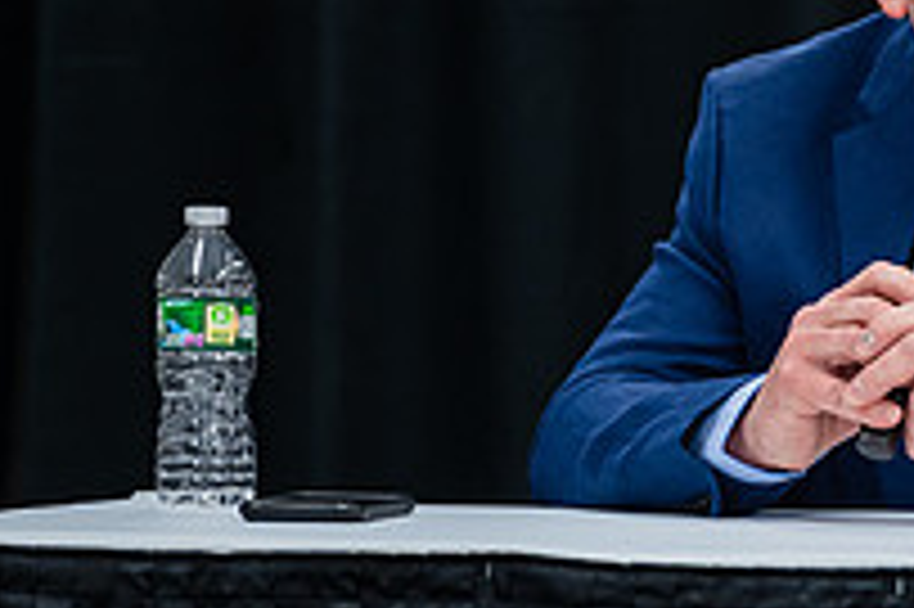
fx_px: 15119
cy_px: 22
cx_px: 993
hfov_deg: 3.5
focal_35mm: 596
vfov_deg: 2.3
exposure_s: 1/200
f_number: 4
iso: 1000
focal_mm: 200
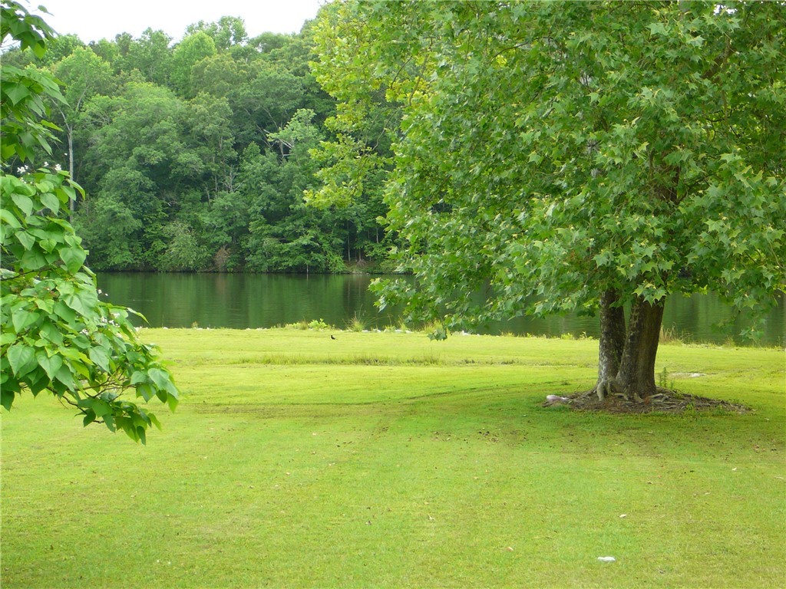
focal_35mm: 77
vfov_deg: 19.1
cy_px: 294
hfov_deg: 25.3
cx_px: 393
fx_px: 1748
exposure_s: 1/80
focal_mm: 11.5
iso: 80
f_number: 3.7
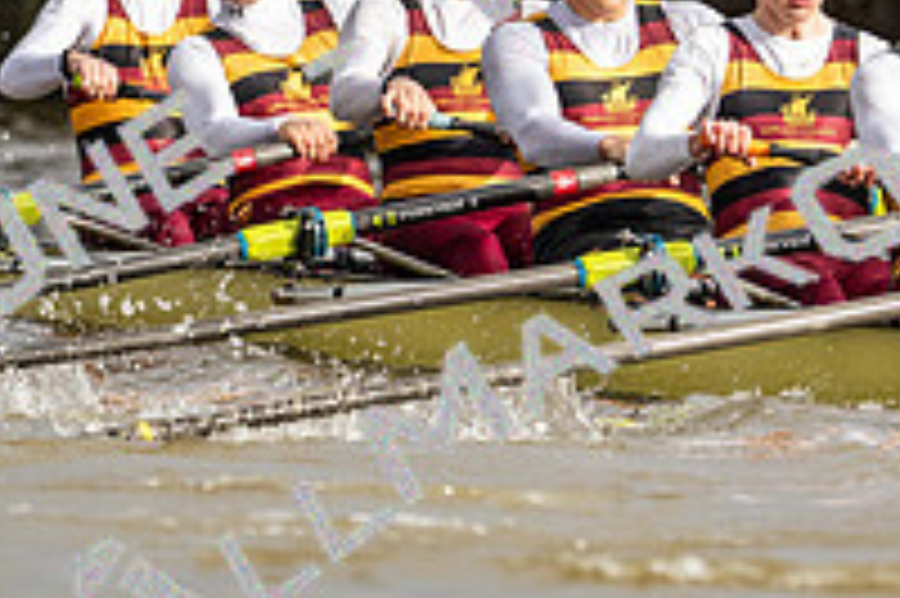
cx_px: 986
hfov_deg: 1.8
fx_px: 28975
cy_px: 38
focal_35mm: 1160
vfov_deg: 1.2
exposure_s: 1/1600
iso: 280
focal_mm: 400
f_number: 4.5
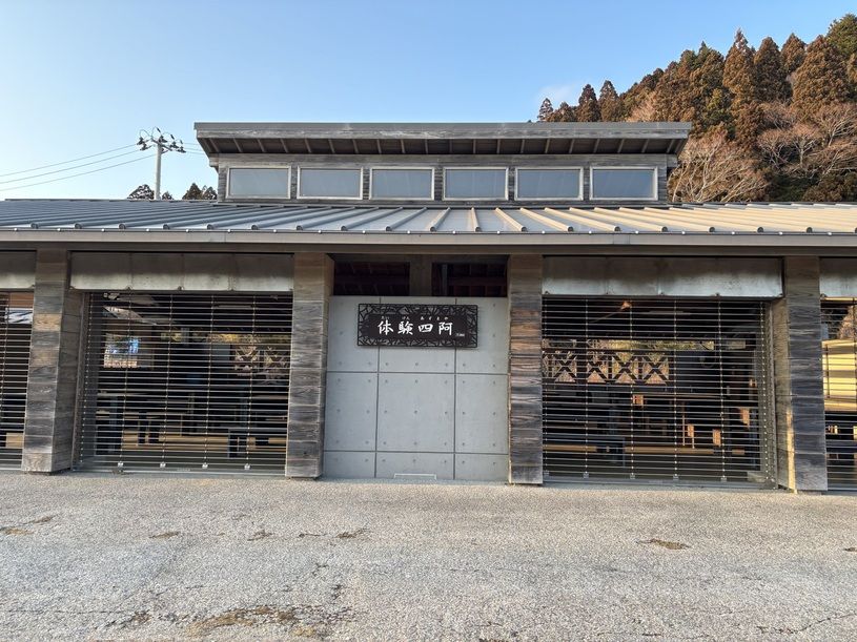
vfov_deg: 53.1
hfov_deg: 67.3
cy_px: 321
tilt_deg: +6.9
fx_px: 644
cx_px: 428
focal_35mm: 26
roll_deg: -3.0
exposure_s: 1/240
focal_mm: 5.96
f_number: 1.6
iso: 50
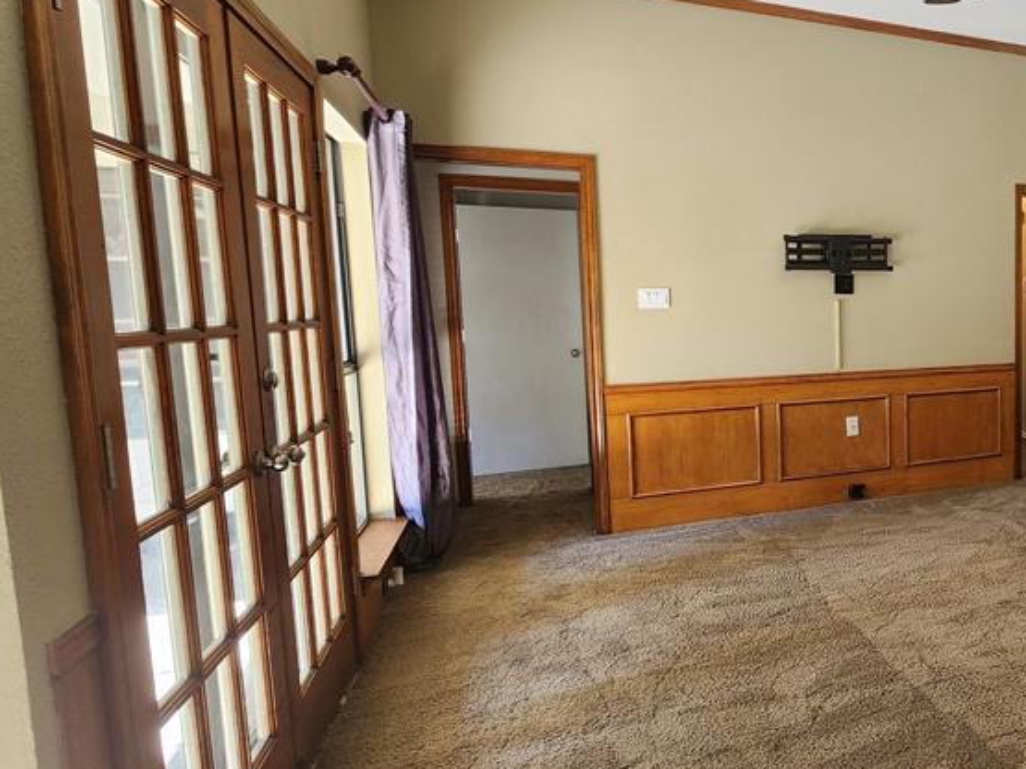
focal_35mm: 24
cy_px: 377
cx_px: 913
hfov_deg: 61.1
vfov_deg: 56.8
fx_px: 711
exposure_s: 1/60
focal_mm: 2.2
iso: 160
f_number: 2.2
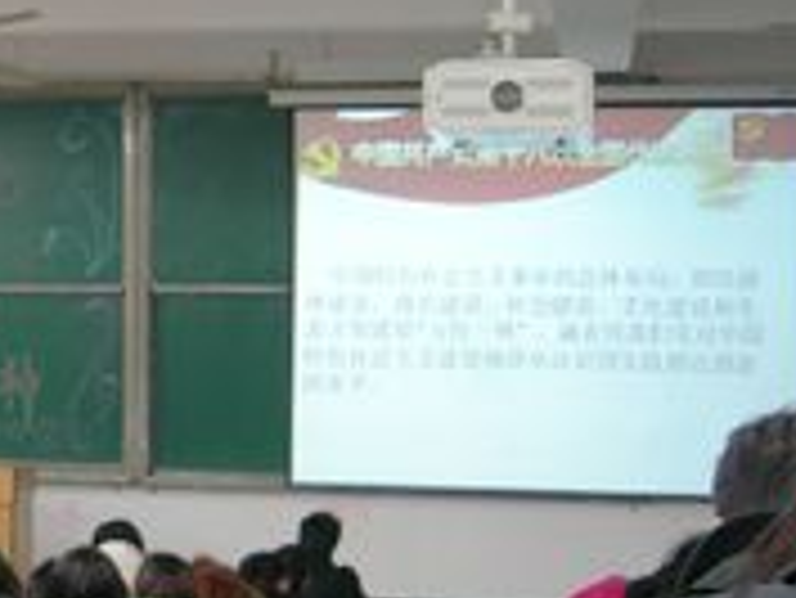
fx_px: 2071
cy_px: 321
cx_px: -85
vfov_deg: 16.4
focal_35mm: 90
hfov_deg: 20.7
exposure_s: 1/4
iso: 50
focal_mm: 7.8
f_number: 2.8
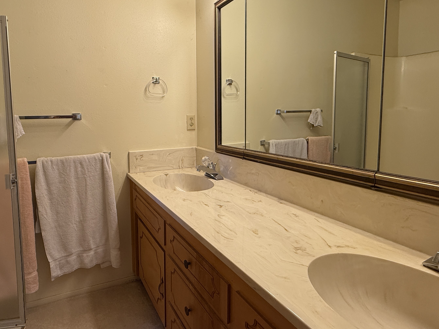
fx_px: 266
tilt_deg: -4.5
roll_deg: +1.9
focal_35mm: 21
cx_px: 168
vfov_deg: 63.1
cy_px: 139
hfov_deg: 77.7
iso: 160
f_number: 2.2
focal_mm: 2.22
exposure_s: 1/120
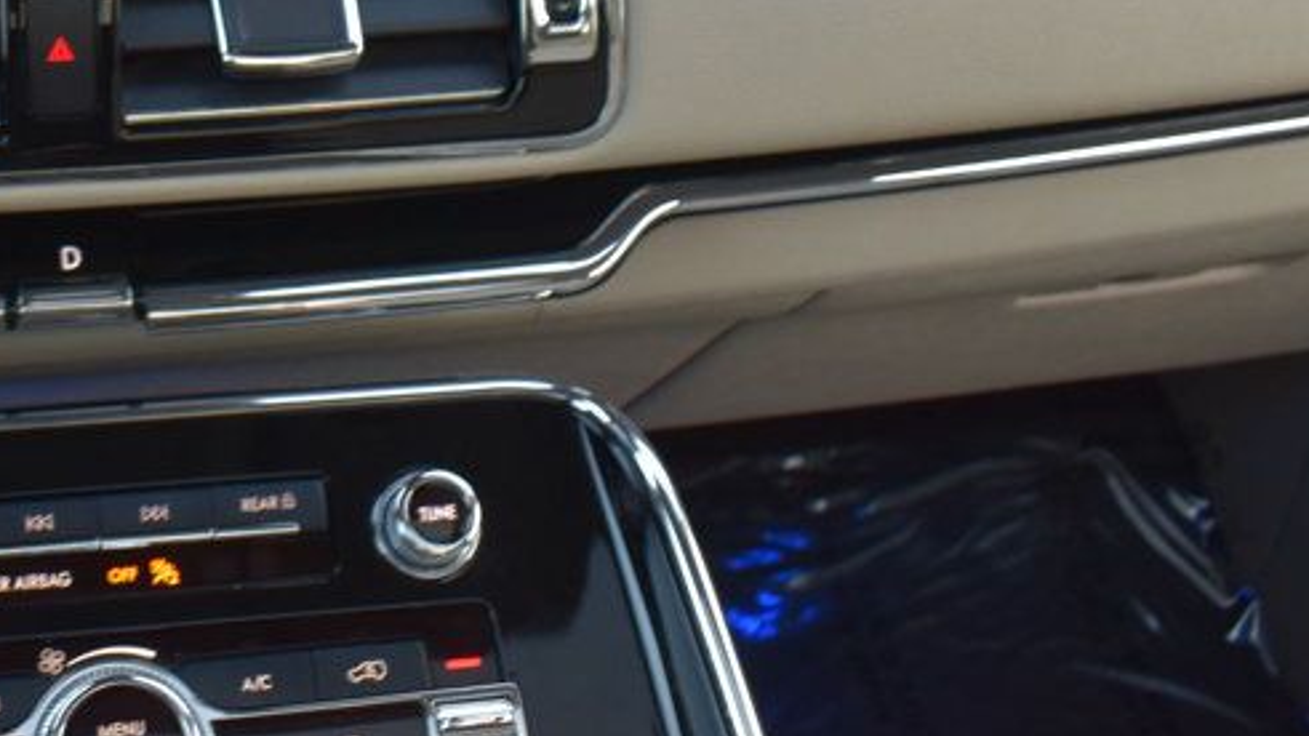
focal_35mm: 59
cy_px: -165
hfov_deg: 33.9
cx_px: 181
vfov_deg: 19.1
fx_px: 2048
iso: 560
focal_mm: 18
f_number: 6.3
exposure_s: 1/15
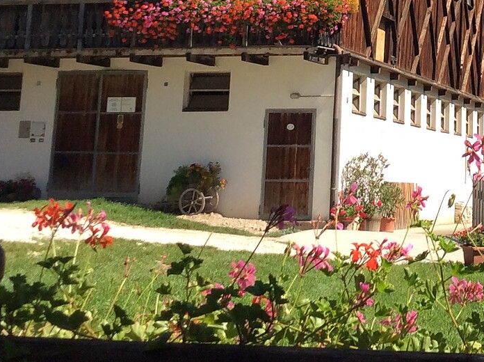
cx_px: 449
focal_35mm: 91
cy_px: -70
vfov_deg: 15.6
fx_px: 1271
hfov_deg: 21.0
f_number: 2.4
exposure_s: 1/1100
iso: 32
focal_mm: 3.3
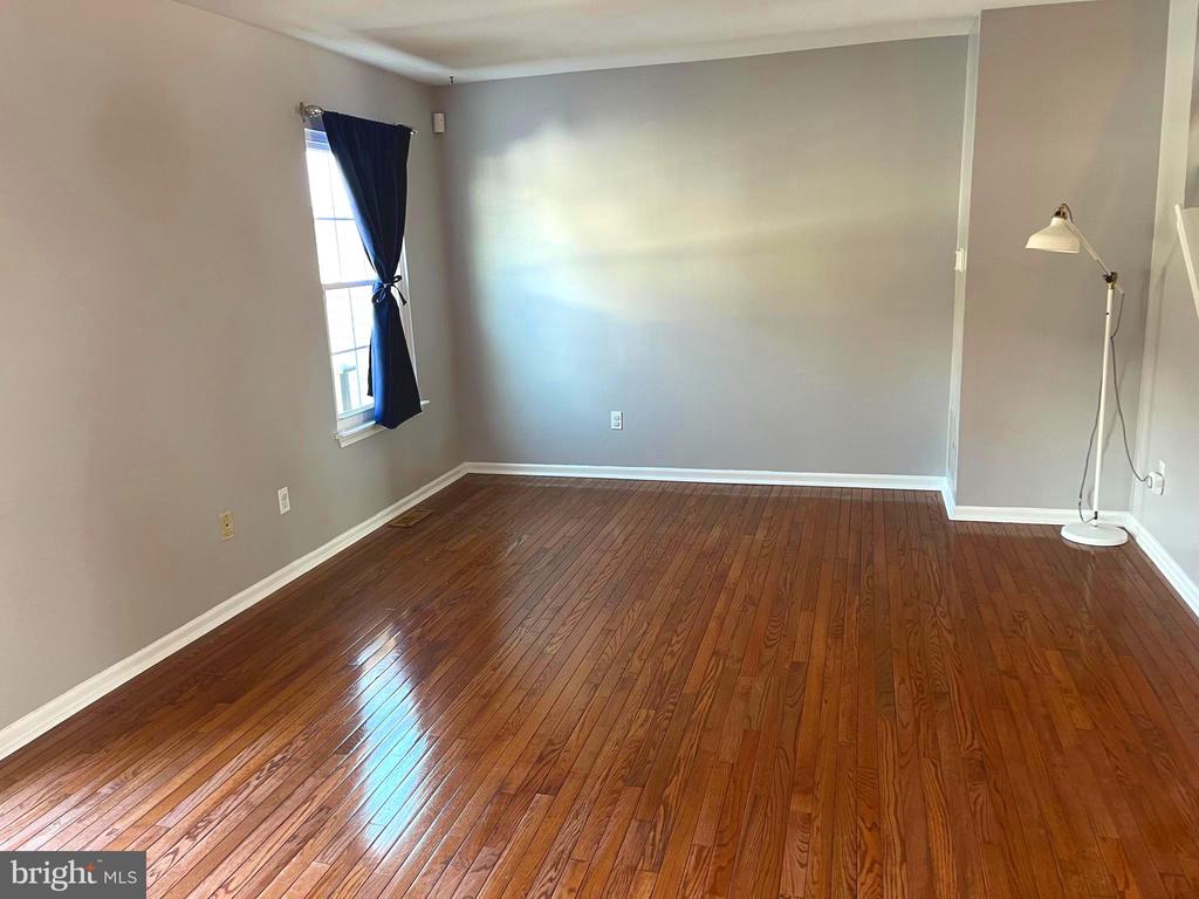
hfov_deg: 67.3
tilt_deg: -12.3
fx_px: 901
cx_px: 600
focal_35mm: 26
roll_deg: +3.0
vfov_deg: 53.1
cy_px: 450
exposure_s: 1/60
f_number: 1.6
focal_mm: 5.1
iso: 160
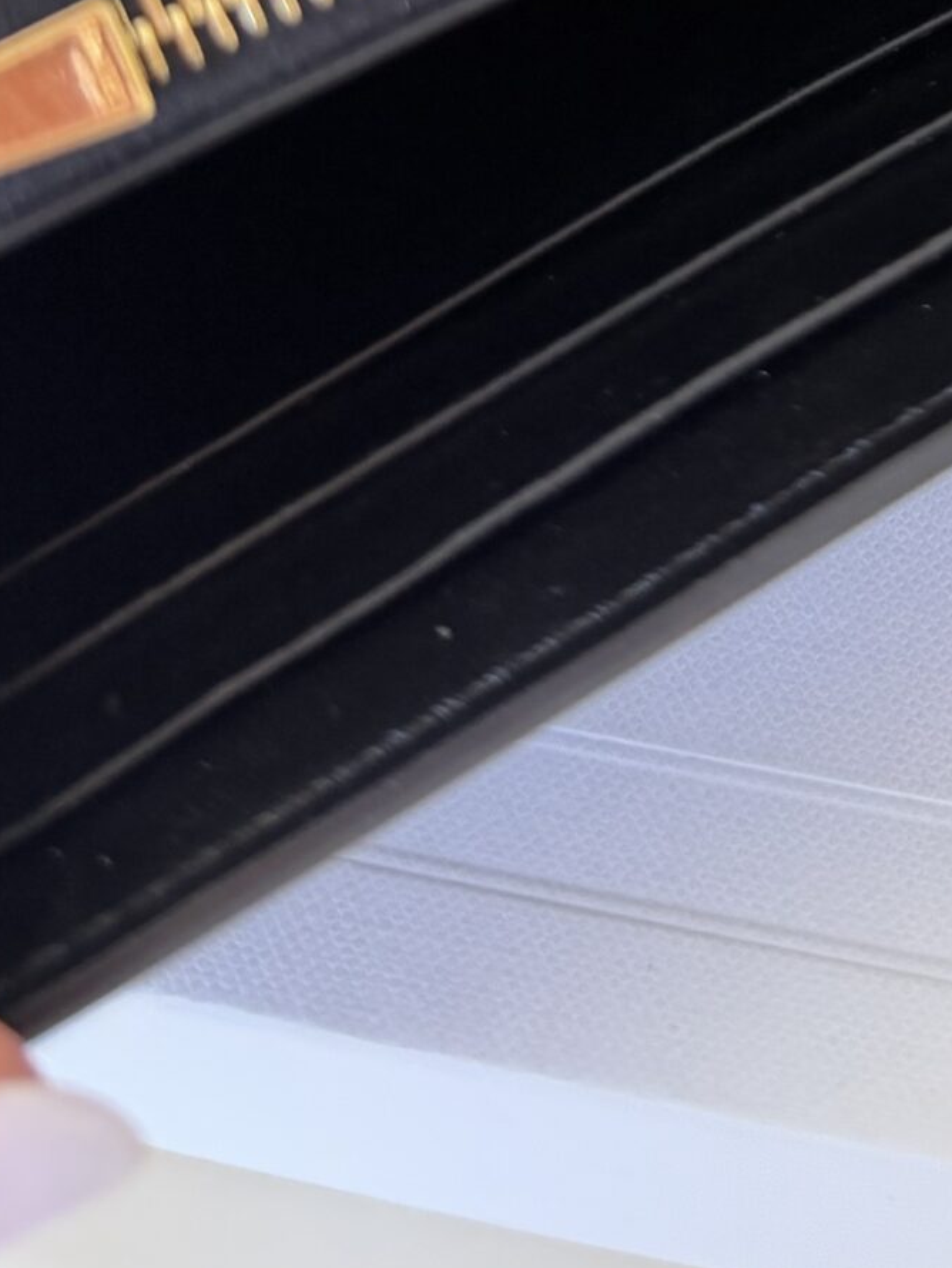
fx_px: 2529
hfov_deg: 20.0
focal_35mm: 69
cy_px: -353
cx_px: 1147
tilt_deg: -47.6
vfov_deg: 24.7
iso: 200
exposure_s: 1/107
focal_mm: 6.76
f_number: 1.78
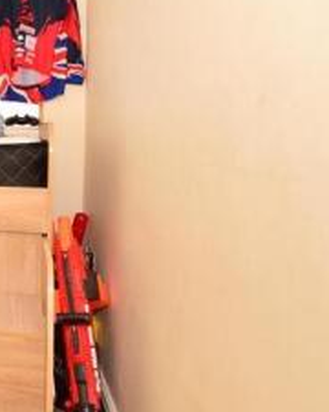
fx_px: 499
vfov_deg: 44.2
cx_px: -210
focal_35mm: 41
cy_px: 142
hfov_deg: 24.4
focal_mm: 10
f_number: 7.1
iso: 400
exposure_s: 1/200
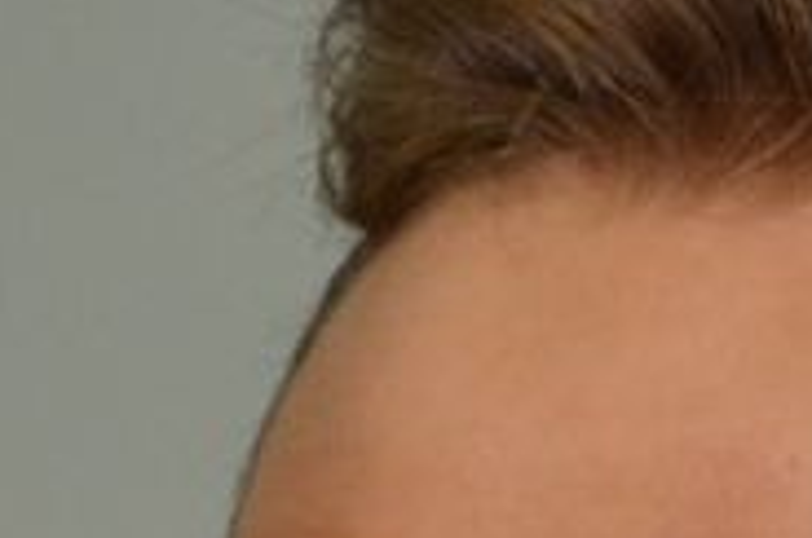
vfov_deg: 1.1
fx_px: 26925
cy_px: 1546
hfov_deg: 1.7
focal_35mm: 1196
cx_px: 808
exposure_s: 1/250
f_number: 5.6
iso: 500
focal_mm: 105
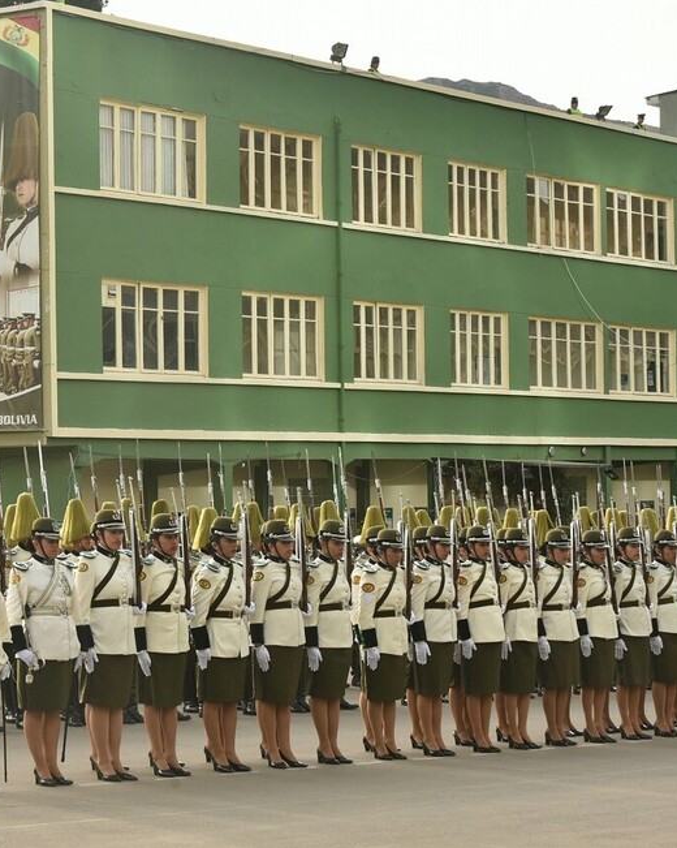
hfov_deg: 15.5
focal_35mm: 99
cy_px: 425
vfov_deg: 19.4
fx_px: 2482
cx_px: 228
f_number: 9.5
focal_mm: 70
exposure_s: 1/250
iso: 800
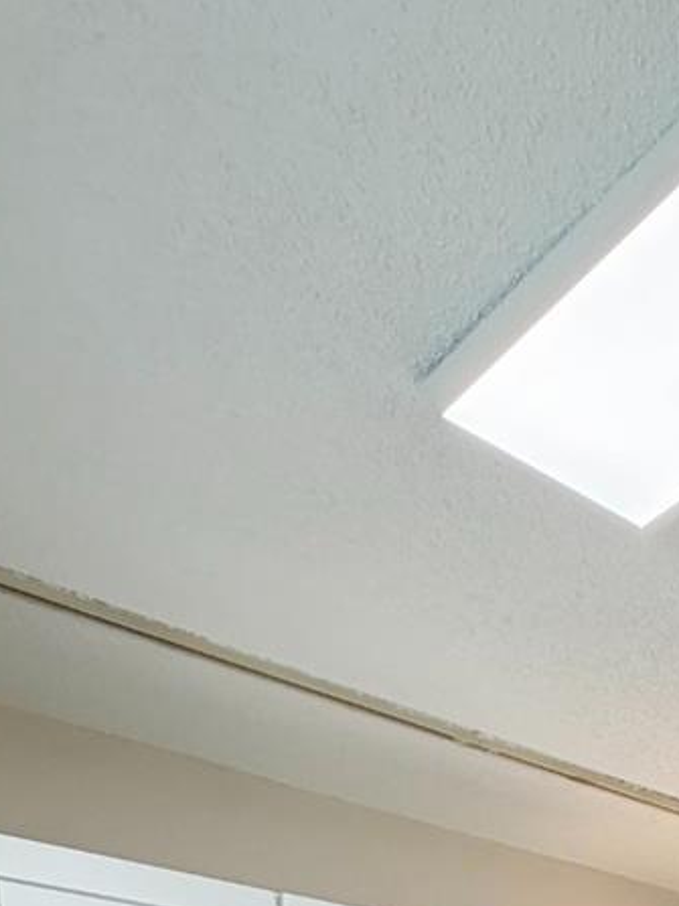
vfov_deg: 27.1
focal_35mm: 47
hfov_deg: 26.2
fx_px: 1230
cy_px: 1385
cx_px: 889
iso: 200
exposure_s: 1/60
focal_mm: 2.22
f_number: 2.2
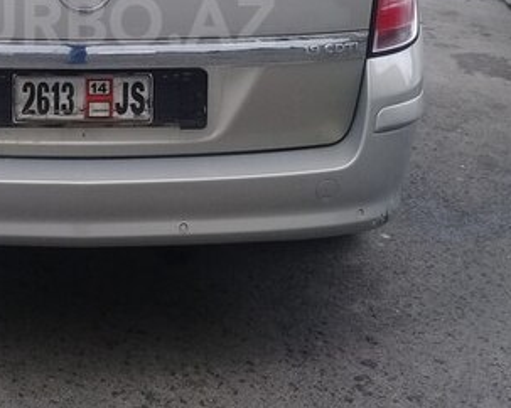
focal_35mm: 66
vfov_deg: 22.4
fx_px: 998
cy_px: 21
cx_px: 103
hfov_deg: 28.1
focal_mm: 3.3
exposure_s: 1/228
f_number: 2.2
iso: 50
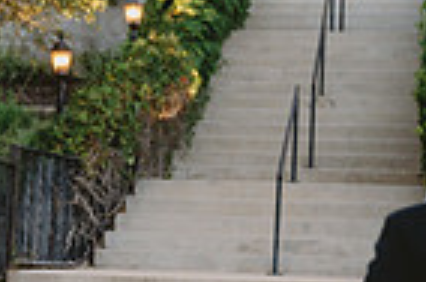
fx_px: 2078
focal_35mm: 176
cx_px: -204
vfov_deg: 7.7
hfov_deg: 11.3
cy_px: 231
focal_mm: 43
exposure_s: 1/640
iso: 320
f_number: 2.8
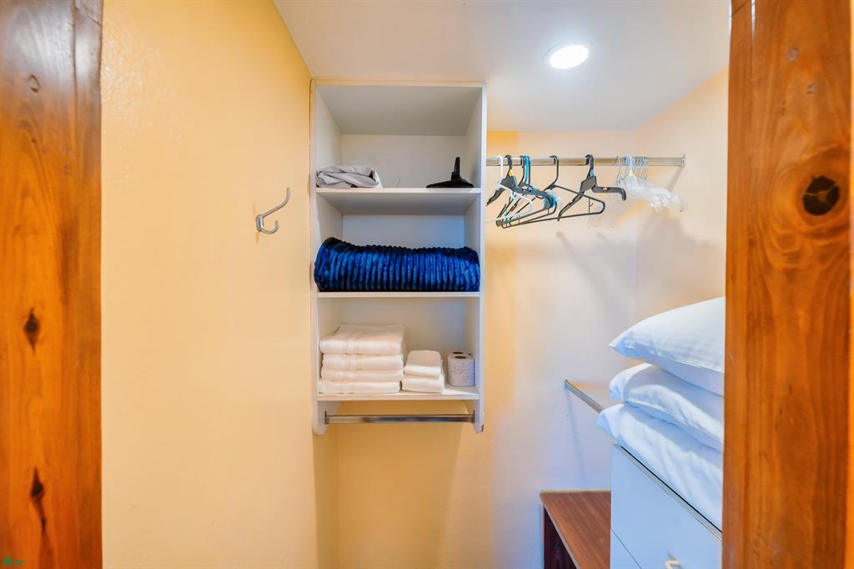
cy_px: 284
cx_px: 427
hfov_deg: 104.3
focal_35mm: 14
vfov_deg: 81.2
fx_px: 332
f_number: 5.6
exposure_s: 1/30
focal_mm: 14
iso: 640
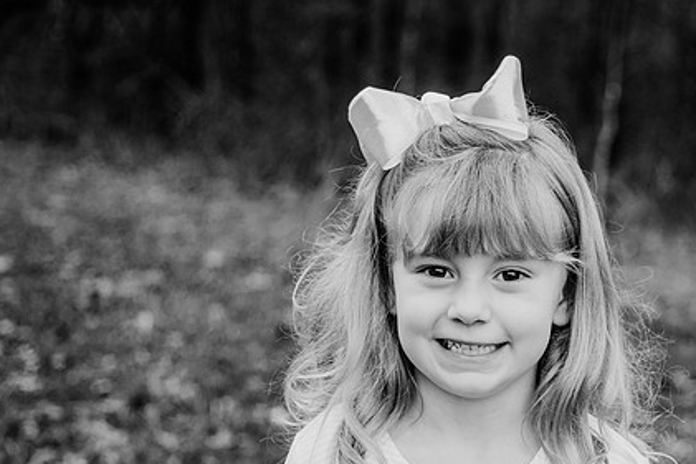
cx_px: 470
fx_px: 1547
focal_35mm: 80
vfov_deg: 17.1
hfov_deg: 25.2
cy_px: 288
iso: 800
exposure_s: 1/800
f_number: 4
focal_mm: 58
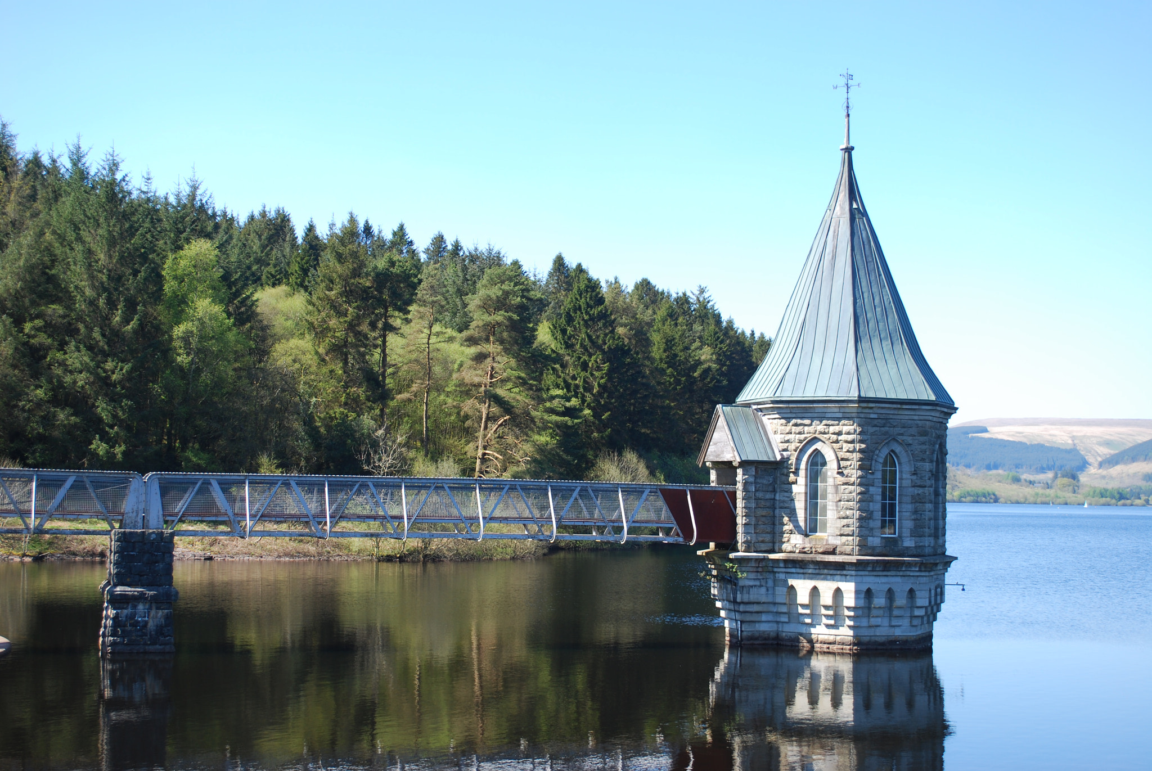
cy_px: 386
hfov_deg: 38.8
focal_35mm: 51
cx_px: 576
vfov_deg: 26.6
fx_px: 1634
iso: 100
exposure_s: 1/125
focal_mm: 34
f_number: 5.6
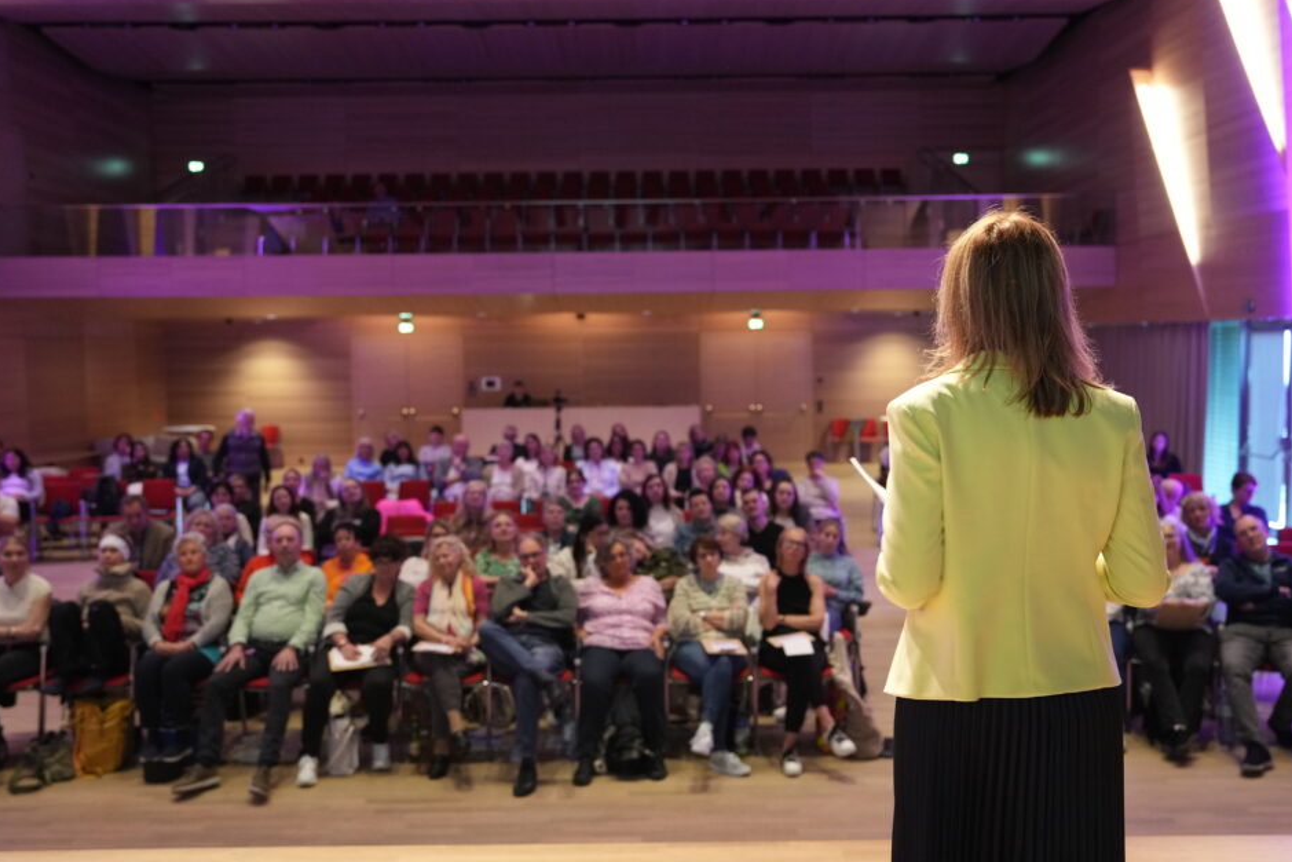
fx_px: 1292
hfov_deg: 53.1
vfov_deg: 36.9
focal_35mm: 36
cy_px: 451
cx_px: 652
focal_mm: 33
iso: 2500
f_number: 2.8
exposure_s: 1/80
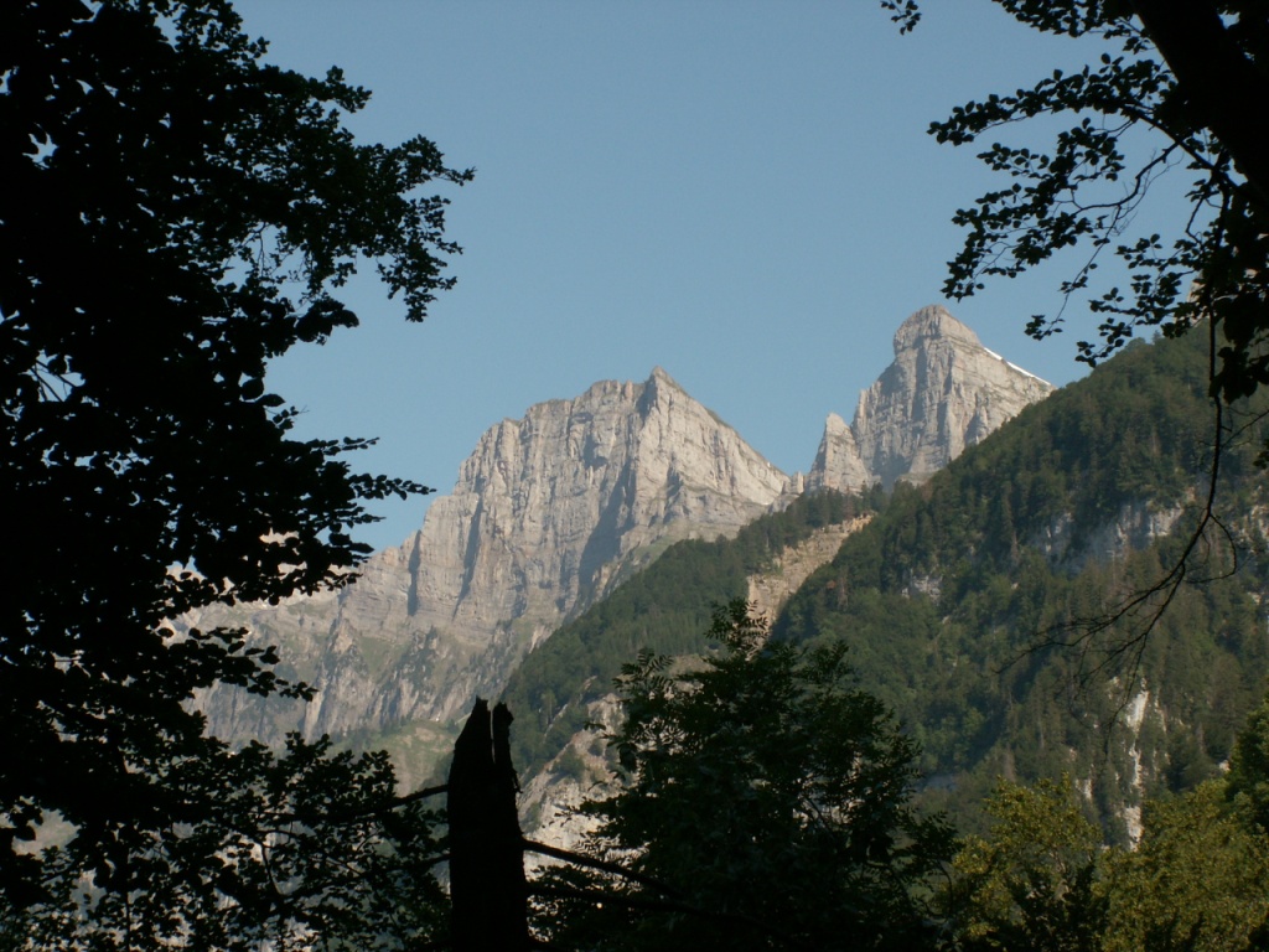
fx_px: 3263
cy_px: 476
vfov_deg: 16.6
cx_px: 634
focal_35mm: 89
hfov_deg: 22.0
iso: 50
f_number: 7.1
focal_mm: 14.87
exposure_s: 1/200
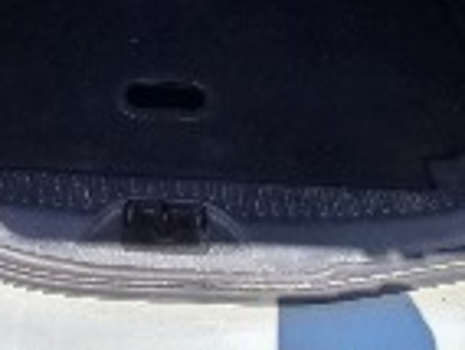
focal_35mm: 38
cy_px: -137
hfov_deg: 47.4
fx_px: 511
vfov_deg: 28.6
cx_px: 128
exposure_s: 1/2952
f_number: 2.2
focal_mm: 2.2
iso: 100
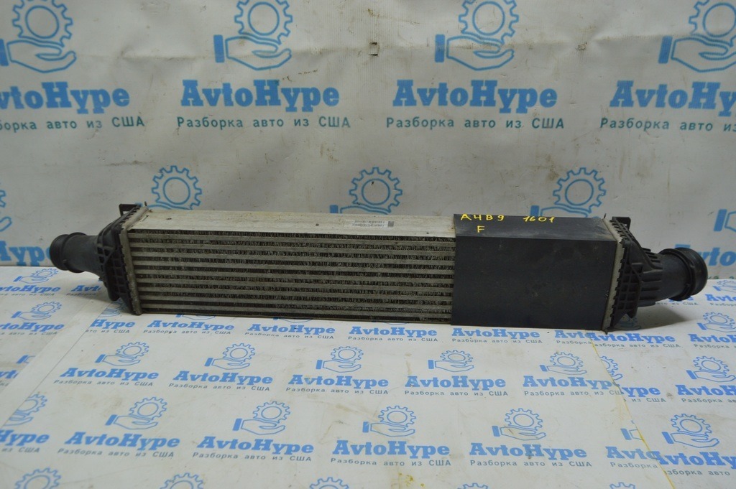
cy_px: 244
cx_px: 368
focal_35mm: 30
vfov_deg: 43.5
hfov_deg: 62.0
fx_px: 613
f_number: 5.6
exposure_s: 1/40
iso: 400
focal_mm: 20
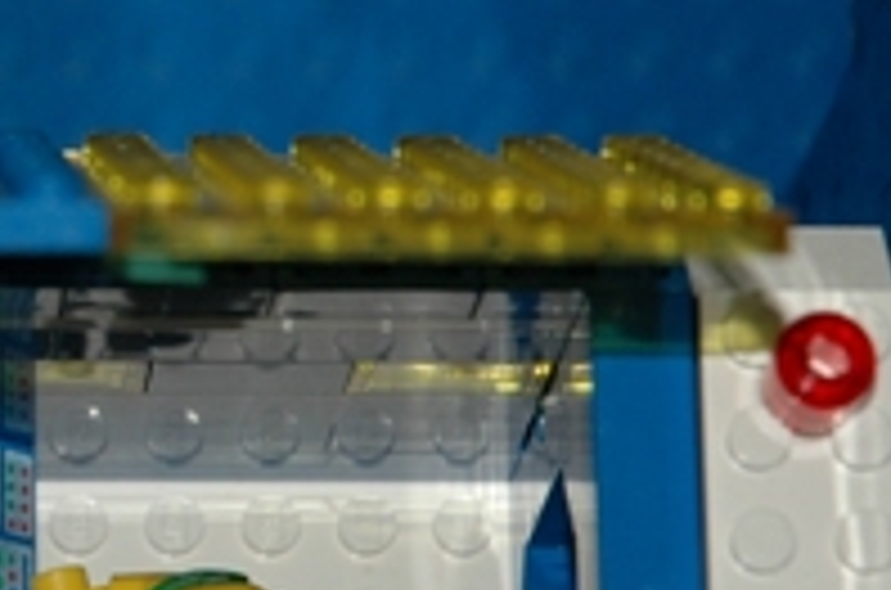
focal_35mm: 379
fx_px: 9356
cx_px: -176
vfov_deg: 3.6
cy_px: 169
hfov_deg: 5.4
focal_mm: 65
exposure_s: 1/60
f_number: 4.5
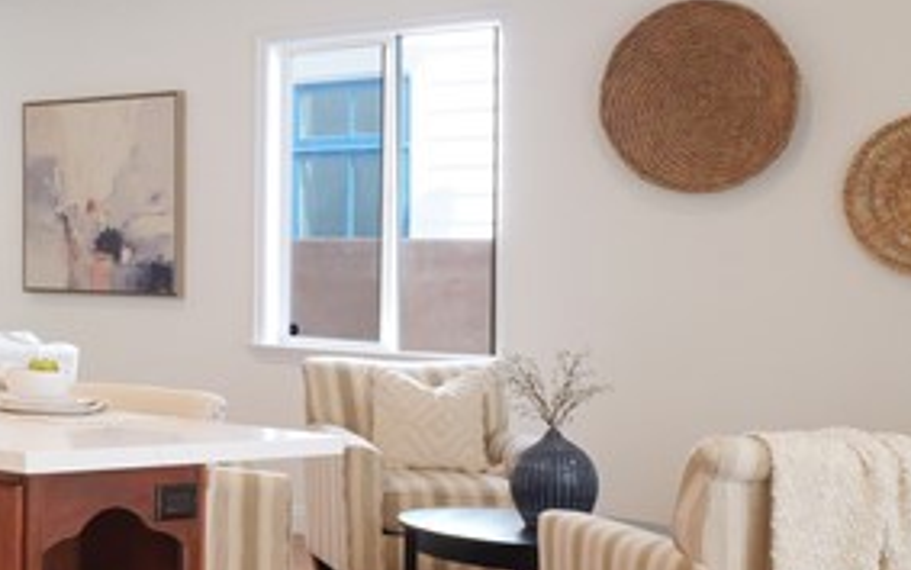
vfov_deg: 18.9
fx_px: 1713
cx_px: -391
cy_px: 348
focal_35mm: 69
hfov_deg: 24.4
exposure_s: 1/50
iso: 1250
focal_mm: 9
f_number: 8
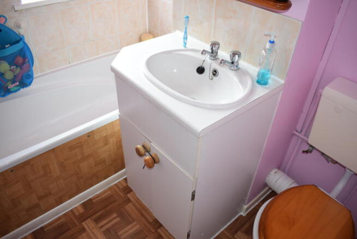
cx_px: 178
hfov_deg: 67.3
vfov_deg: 48.0
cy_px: 120
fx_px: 268
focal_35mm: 27
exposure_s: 1/60
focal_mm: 18
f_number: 5
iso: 800
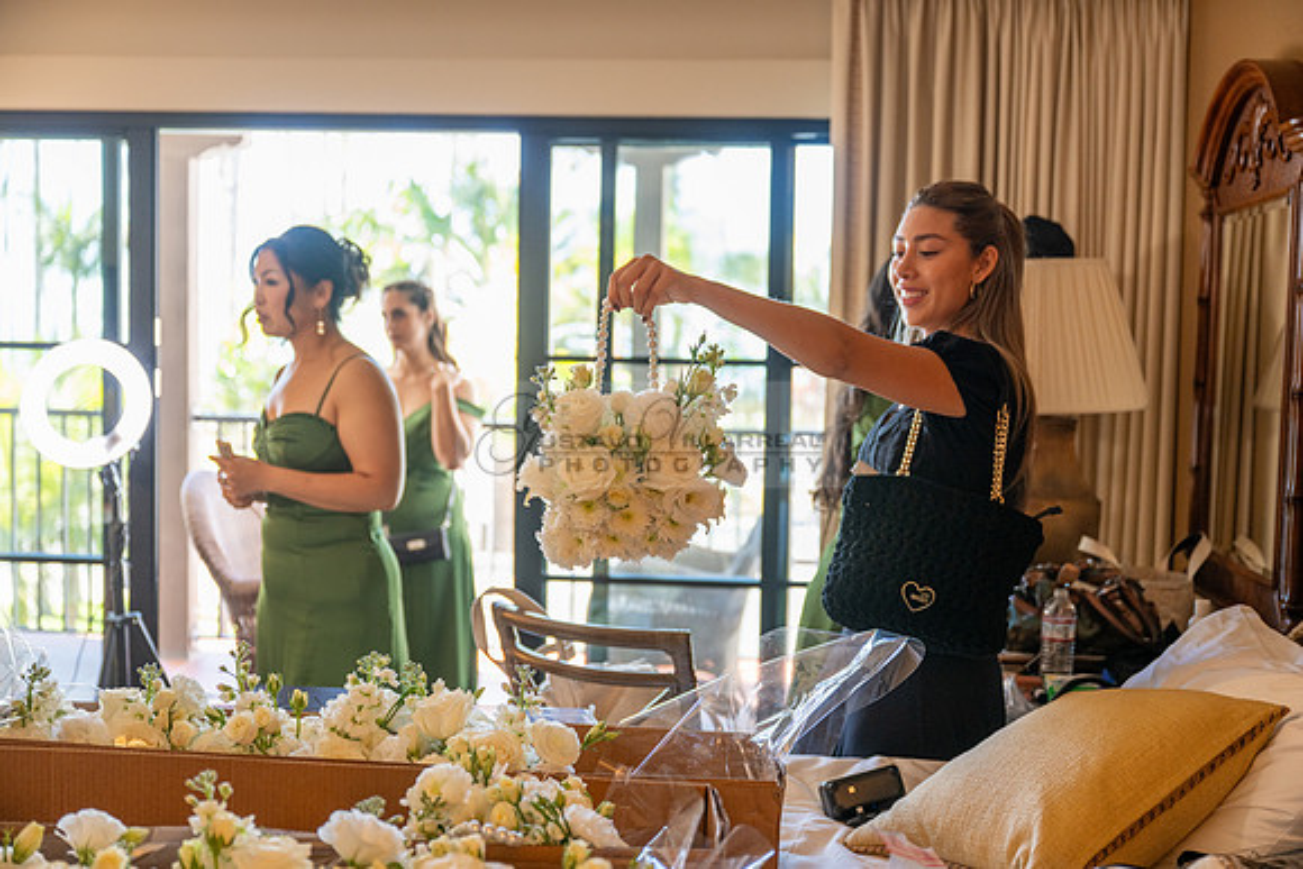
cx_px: 652
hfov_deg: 47.4
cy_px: 434
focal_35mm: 41
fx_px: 1484
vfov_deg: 32.6
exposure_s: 1/200
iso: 500
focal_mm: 41
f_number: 2.8
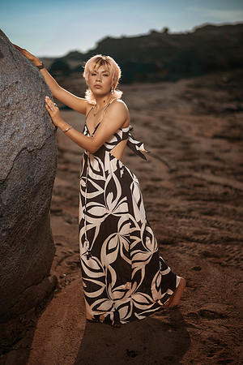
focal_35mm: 58
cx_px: 122
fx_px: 587
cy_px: 182
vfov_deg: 34.5
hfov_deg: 23.4
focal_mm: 58
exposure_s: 1/8000
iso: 50
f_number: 1.4
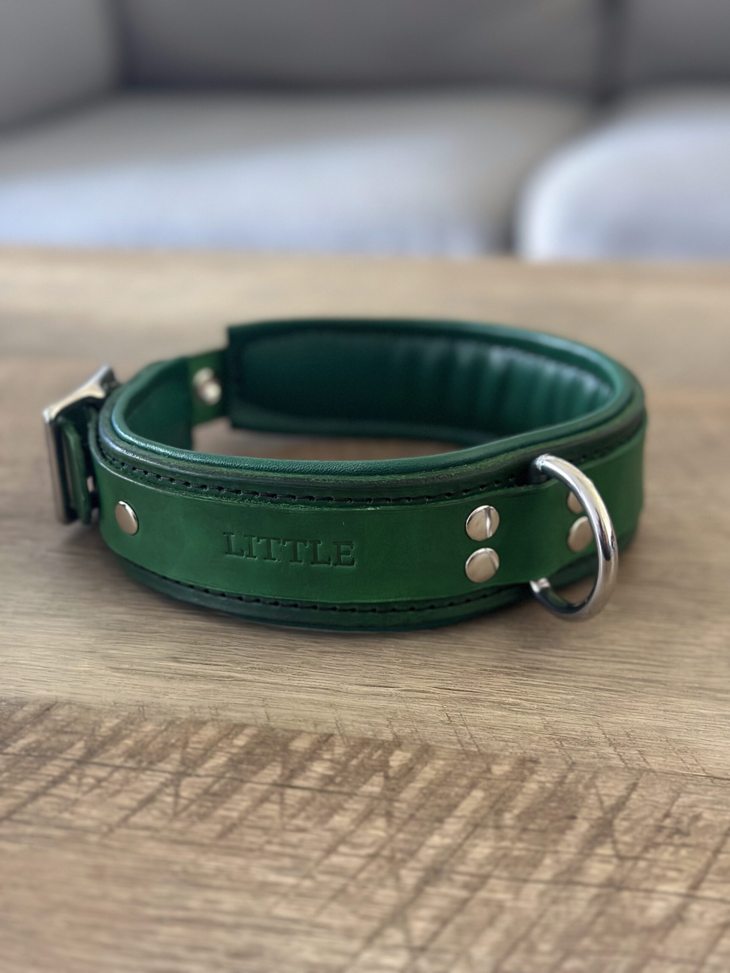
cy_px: 486
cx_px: 365
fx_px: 1350
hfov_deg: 30.3
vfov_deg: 39.7
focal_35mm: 48
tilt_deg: -24.1
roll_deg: +2.2
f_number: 1.78
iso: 500
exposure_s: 1/40
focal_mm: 6.86
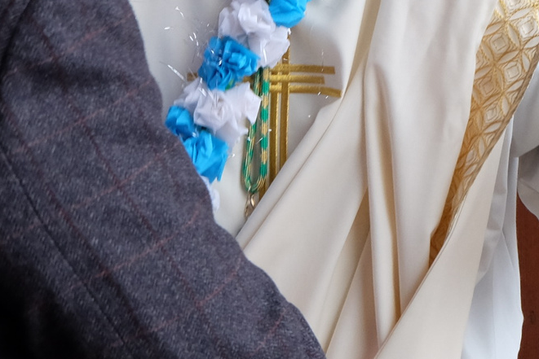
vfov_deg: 10.6
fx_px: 1902
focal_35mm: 127
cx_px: 342
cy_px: -85
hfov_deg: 16.1
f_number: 5
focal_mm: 23.2
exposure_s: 1/100
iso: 800
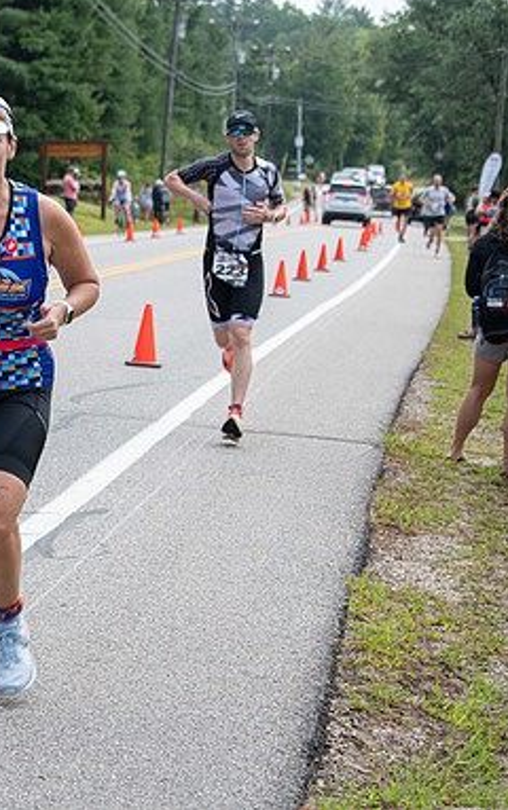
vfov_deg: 19.3
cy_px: 403
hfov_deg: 12.0
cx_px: -25
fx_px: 2388
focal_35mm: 108
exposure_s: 1/200
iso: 200
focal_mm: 70
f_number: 5.6
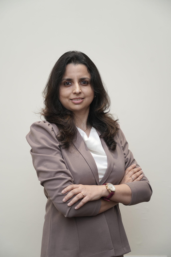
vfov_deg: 30.5
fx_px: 470
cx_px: 86
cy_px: 128
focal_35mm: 66
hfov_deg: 20.6
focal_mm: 66
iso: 200
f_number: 4
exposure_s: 1/160
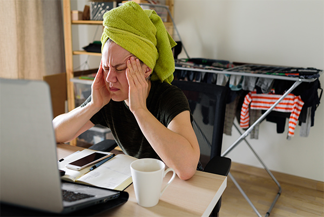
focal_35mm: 35
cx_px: 162
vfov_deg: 37.9
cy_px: 108
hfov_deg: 54.4
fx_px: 315
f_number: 3.2
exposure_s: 1/40
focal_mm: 35
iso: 250
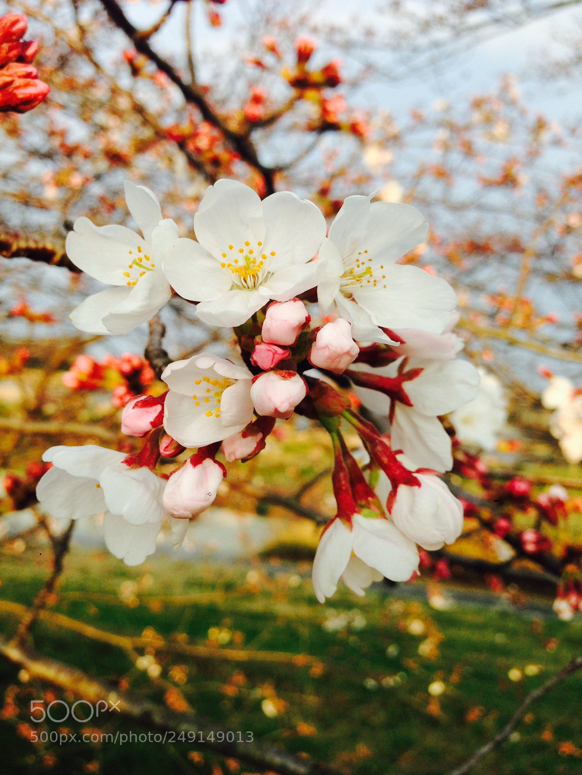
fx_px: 740
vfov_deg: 55.4
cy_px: 388
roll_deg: -4.6
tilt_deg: +0.6
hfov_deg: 42.9
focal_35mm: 33
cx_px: 291
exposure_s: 1/463
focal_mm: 4.12
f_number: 2.4
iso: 50
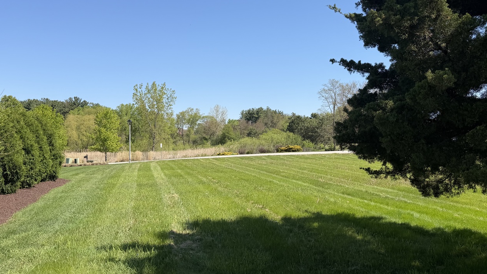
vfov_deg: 38.9
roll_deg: +0.5
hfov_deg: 64.3
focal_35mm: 30
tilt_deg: +3.2
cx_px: 240
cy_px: 120
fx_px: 387
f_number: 1.78
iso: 80
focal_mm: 6.76
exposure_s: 1/3953
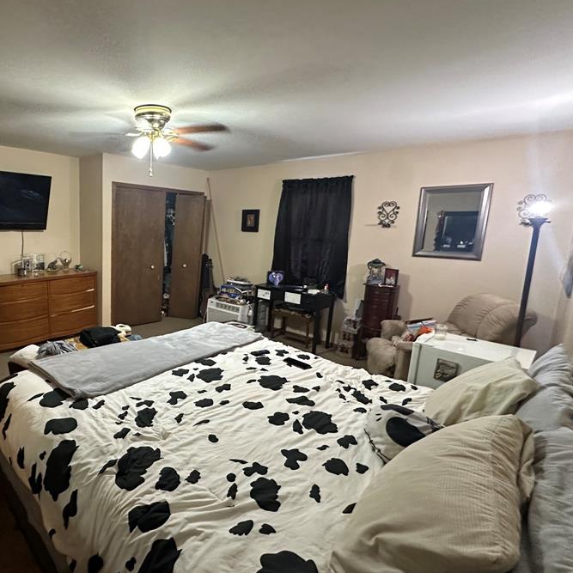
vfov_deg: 77.7
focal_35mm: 19
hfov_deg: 72.9
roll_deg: -1.1
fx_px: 356
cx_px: 151
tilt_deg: -9.8
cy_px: 280
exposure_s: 1/60
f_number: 2.2
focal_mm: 2.22
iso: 800
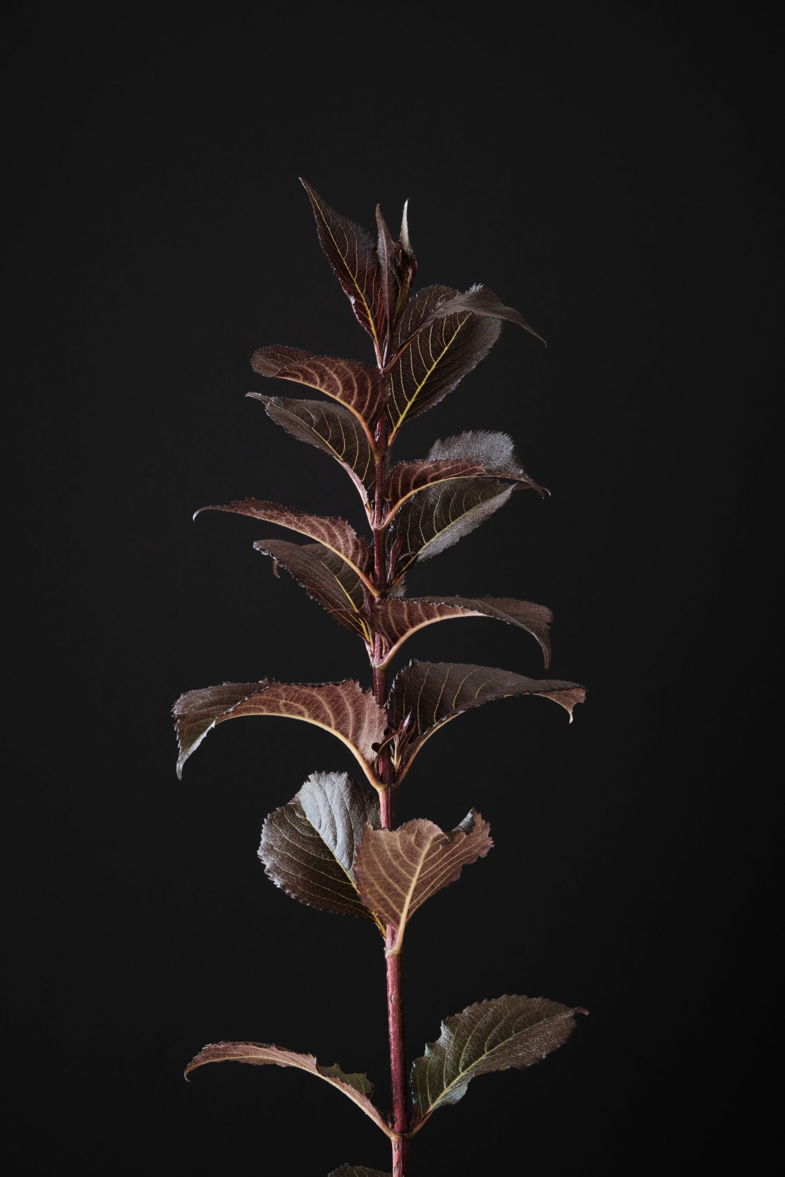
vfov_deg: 17.1
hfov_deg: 11.4
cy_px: 588
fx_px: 3924
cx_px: 392
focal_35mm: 120
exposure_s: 1/5
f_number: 11
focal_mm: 80
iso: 160
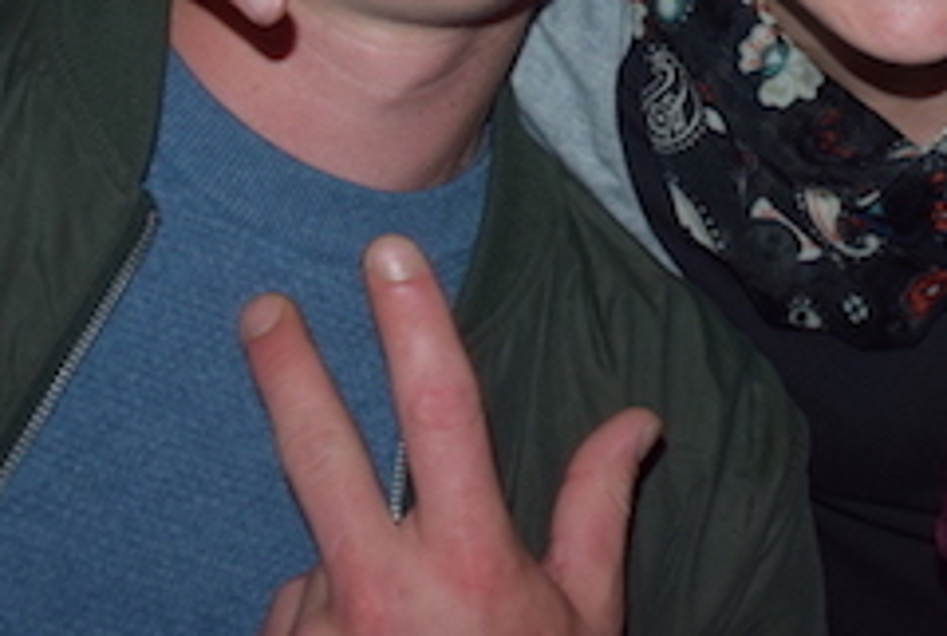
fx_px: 2319
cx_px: 935
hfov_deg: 22.3
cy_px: -150
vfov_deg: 15.0
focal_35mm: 88
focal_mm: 22
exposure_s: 1/60
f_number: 3.5
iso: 1000
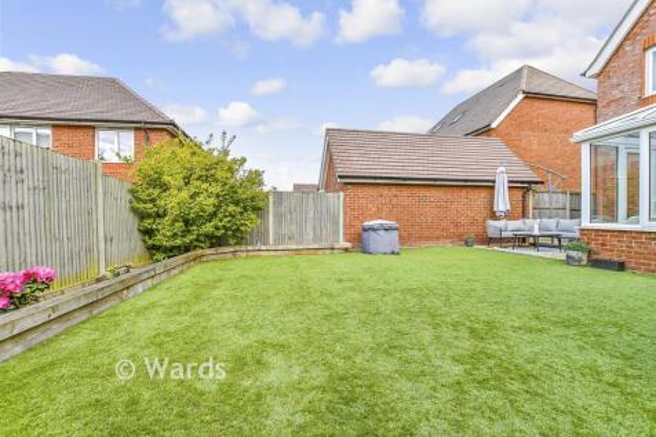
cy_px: 218
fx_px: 455
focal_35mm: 25
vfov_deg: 51.3
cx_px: 328
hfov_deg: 71.5
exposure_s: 1/125
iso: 160
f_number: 8
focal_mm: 17
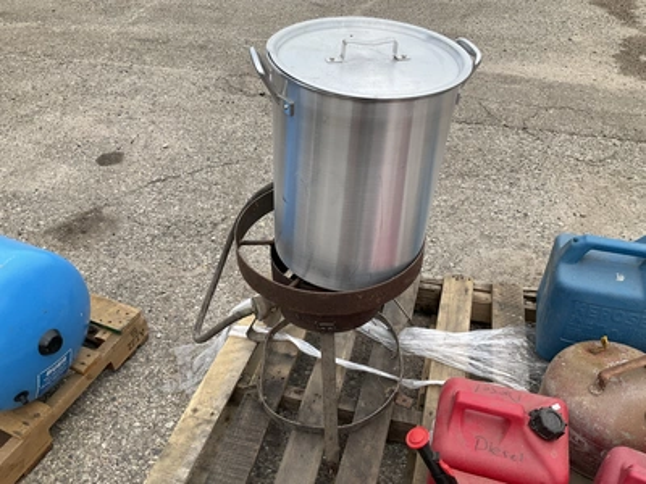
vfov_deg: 48.2
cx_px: 323
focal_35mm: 29
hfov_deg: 61.7
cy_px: 242
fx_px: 541
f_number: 1.8
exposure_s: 1/1076
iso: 25
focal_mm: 3
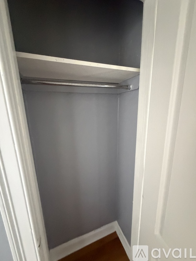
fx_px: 106
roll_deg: +2.7
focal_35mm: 14
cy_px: 130
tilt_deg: -9.4
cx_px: 98
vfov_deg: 102.1
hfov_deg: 85.7
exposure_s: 1/60
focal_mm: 2.22
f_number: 2.2
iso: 1250
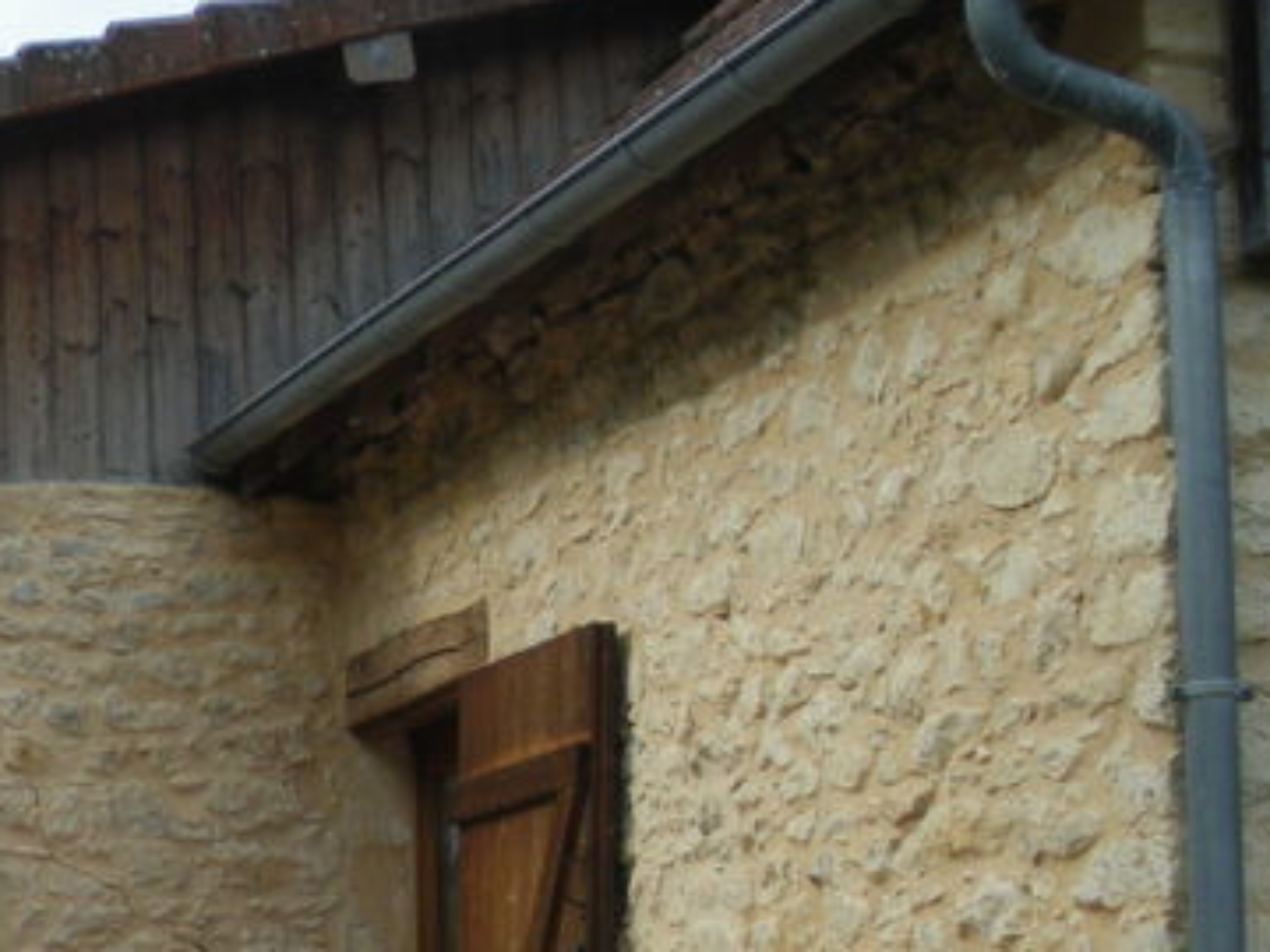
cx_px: -303
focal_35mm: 100
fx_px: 3669
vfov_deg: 14.6
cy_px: 864
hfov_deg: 18.5
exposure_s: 1/400
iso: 64
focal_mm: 6.3
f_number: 3.5
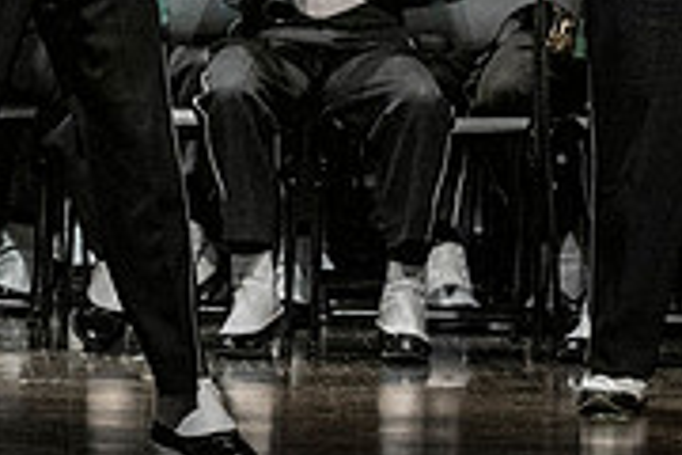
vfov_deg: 1.8
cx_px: -280
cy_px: -262
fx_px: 14188
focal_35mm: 749
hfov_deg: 2.7
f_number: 4
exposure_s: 1/500
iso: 4000
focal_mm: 155
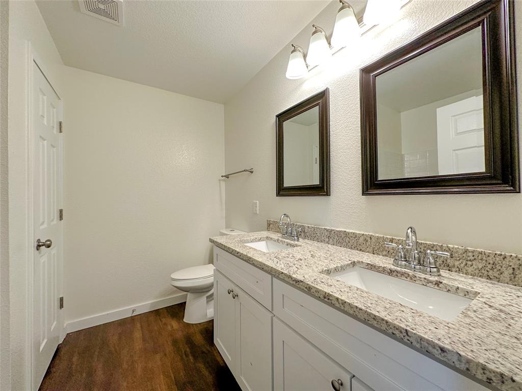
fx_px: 211
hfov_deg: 102.1
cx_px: 261
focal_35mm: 14
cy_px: 196
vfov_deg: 85.7
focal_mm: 2.22
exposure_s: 1/120
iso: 160
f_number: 2.2
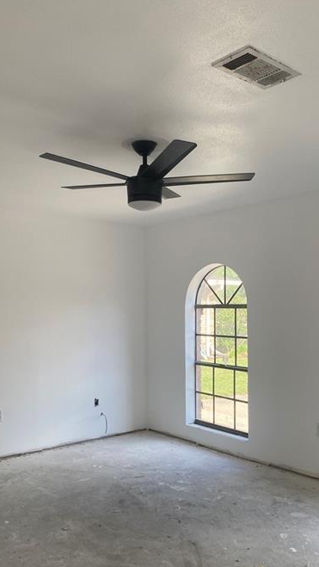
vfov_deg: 59.2
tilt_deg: -0.7
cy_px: 328
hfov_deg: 35.7
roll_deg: -0.2
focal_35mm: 33
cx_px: 162
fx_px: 496
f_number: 1.8
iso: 32
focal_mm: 4.25
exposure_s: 1/249
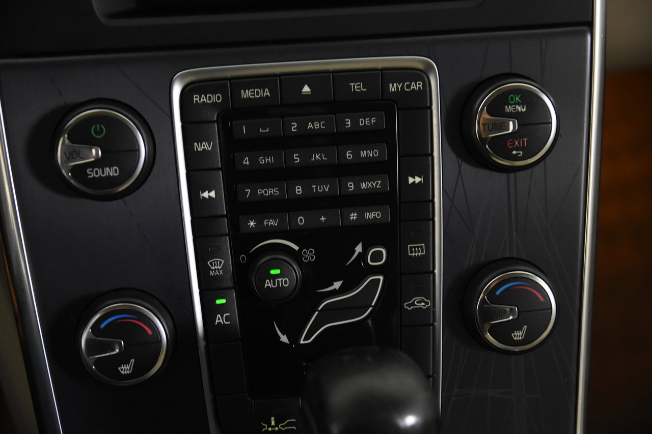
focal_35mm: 68
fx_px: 1222
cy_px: 217
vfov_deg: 20.2
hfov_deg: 29.9
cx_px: 326
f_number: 3.5
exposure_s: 1/80
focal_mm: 45
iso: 3600
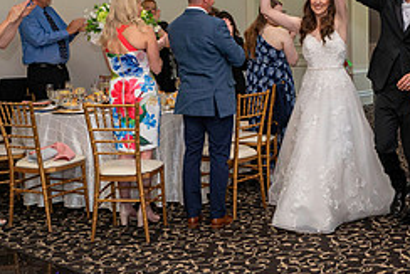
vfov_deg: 23.7
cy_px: 103
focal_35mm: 57
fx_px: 650
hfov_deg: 34.2
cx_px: 313
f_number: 3.5
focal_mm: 24
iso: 800
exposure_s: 1/100
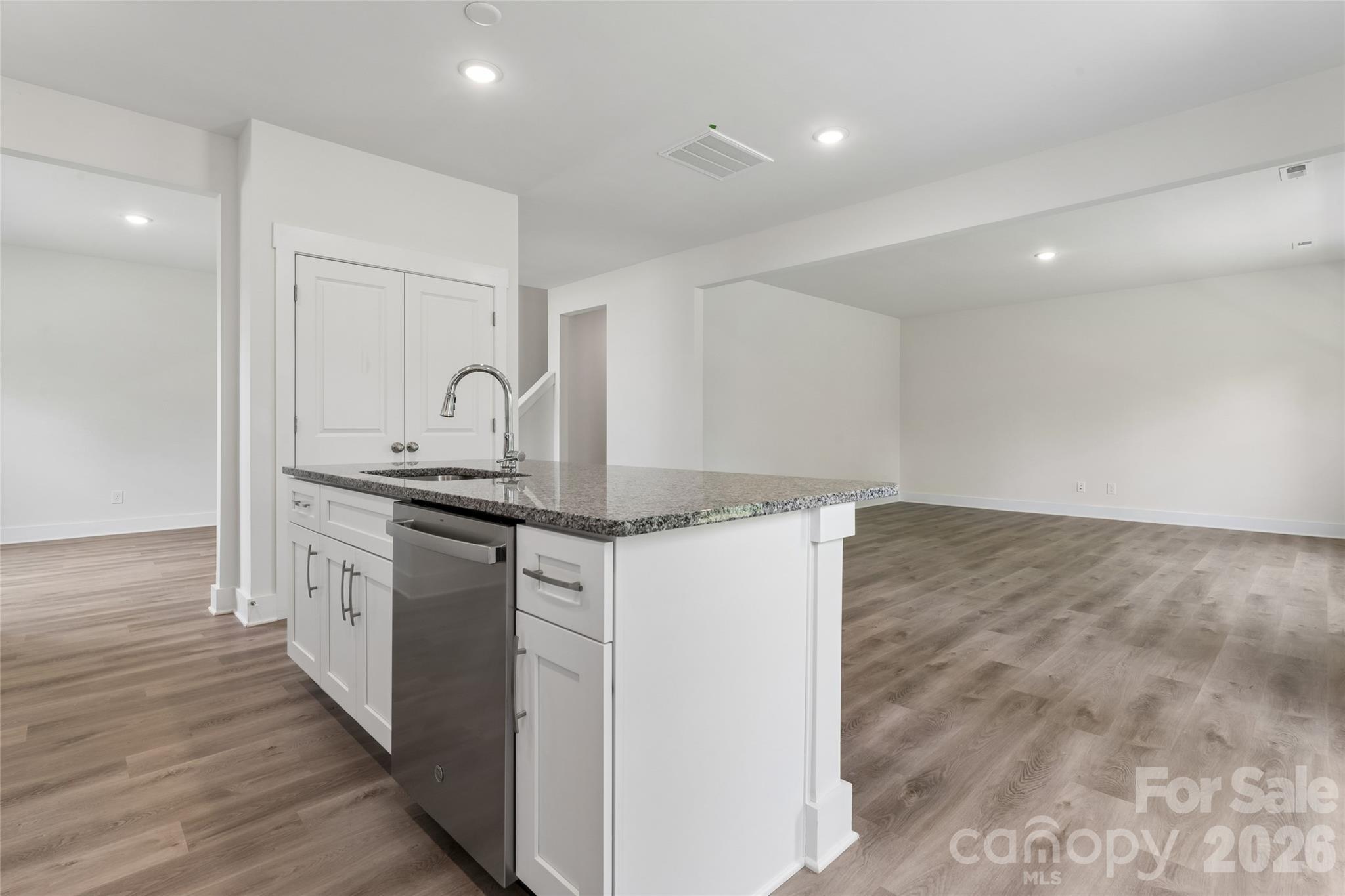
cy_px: 448
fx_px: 624
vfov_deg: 71.4
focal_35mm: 17
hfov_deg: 94.3
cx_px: 672
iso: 200
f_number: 13
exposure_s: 1/6
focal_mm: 16.7
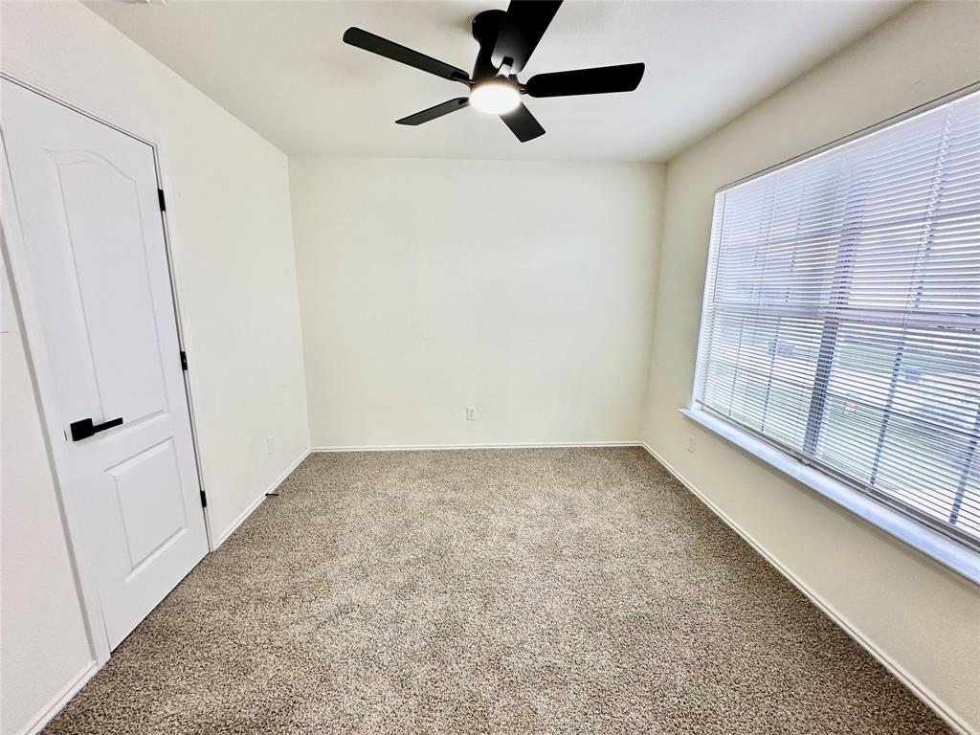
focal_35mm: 14
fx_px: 396
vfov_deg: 85.7
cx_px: 490
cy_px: 368
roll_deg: -0.7
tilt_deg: -10.4
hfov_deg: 102.1
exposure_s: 1/120
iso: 200
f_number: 2.2
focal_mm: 2.22
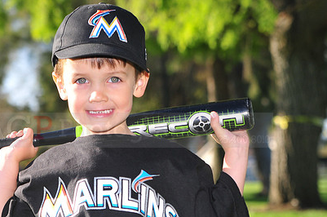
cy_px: 124
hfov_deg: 12.6
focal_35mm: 163
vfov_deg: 8.4
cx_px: 115
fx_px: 1476
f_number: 4.5
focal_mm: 75
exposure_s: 1/640
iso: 200
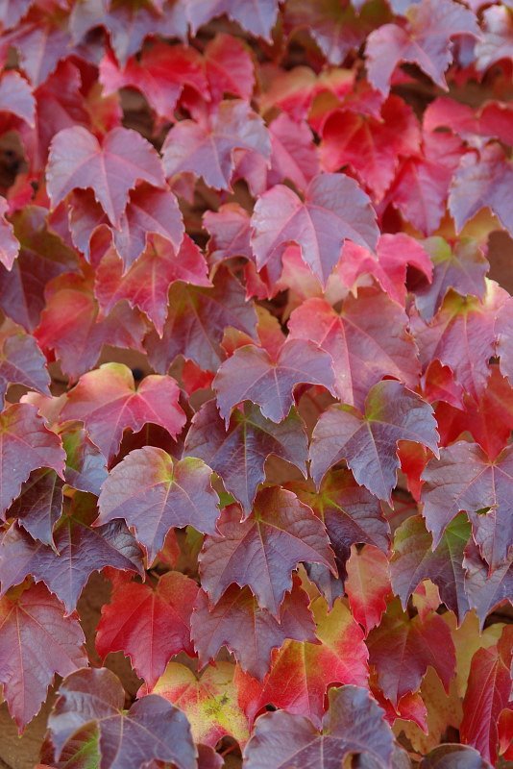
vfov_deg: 21.6
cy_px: 384
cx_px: 256
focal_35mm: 94
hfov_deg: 14.5
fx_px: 2018
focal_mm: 63
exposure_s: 1/200
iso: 400
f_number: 4
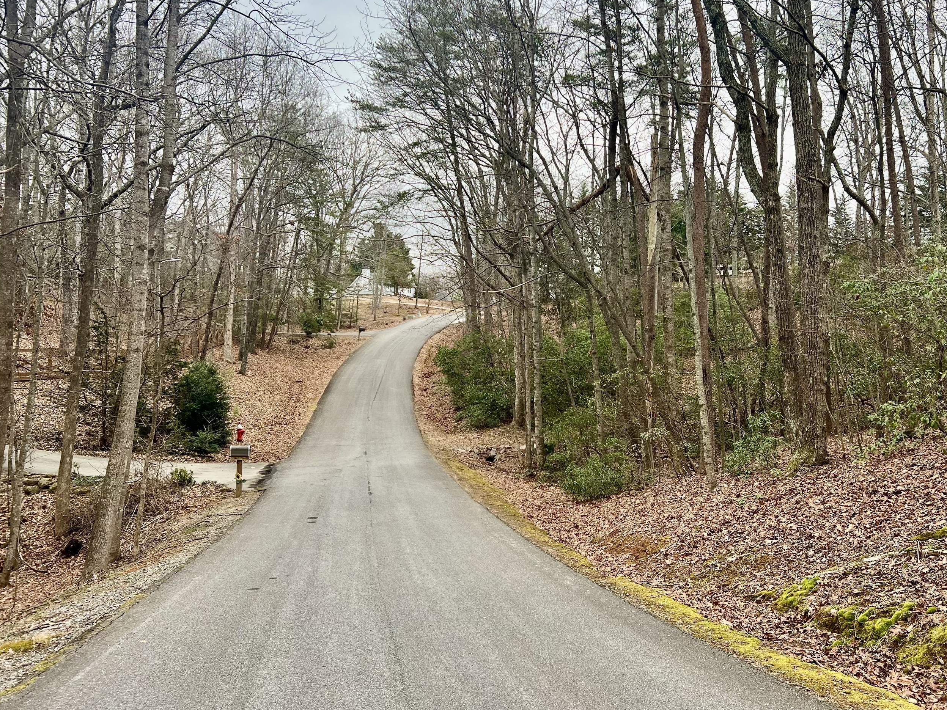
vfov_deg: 44.1
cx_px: 525
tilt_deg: +2.4
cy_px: 323
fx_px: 875
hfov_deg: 56.7
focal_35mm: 32
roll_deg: +0.3
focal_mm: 5.7
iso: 50
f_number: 1.5
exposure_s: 1/450
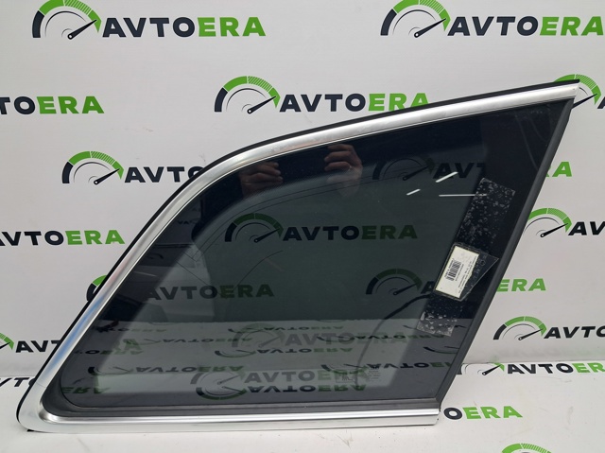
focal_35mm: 27
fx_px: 472
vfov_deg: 51.3
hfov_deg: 65.4
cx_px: 302
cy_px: 226
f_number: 1.8
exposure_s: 1/50
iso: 50
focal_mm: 4
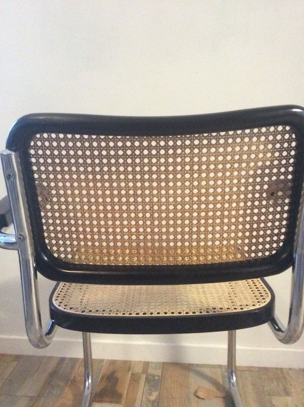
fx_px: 376
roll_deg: +1.4
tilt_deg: -11.9
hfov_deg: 44.1
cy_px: 204
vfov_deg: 56.9
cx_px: 152
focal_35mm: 32
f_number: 2.4
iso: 500
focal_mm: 3.3
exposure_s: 1/17
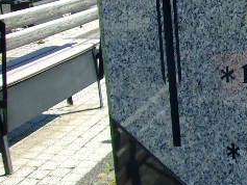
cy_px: 48
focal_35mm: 73
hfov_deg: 24.0
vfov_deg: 20.0
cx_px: 304
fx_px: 521
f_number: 10.4
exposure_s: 1/50
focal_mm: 4.9
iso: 80
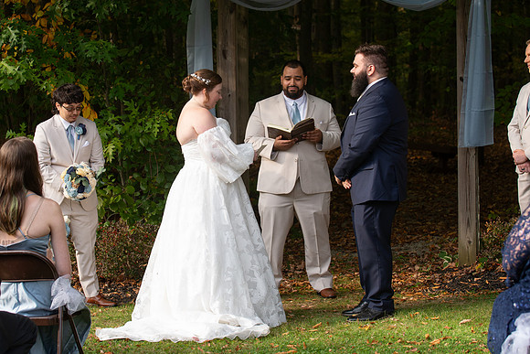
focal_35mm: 92
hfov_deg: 22.2
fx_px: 1348
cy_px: 152
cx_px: 215
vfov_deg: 14.9
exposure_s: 1/800
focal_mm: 75
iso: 640
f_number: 4.5
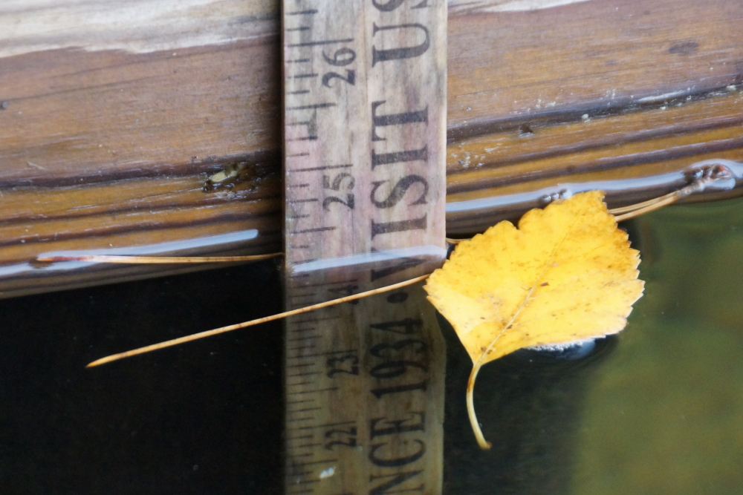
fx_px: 6068
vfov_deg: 4.7
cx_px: 372
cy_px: 248
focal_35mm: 294
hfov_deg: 7.0
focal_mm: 140
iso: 1600
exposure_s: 1/60
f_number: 5.6
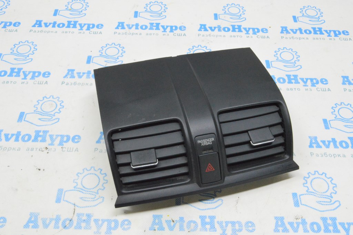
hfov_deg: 49.6
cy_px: 118
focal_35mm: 39
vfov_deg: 34.2
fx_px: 382
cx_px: 176
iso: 6400
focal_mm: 26
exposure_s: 1/15
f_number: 20
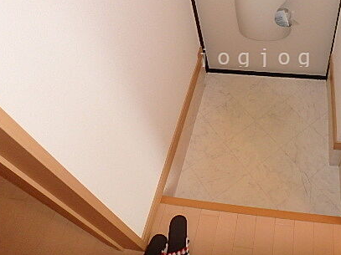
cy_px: 57
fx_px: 325
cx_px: 256
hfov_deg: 52.9
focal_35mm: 33
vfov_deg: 41.4
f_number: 3.5
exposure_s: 1/30
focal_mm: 3.7
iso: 400
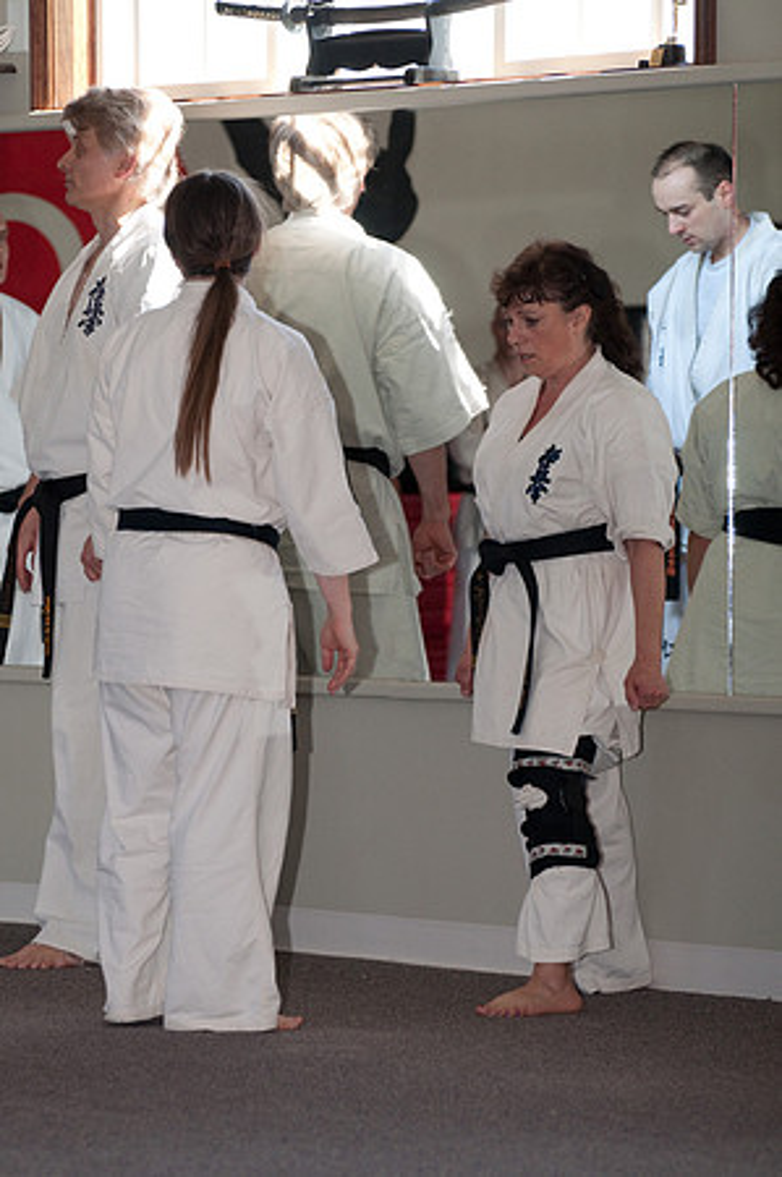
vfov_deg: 11.0
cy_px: 588
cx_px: 391
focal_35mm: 188
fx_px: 6123
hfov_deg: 7.3
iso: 800
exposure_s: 1/200
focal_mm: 125
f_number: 4.8
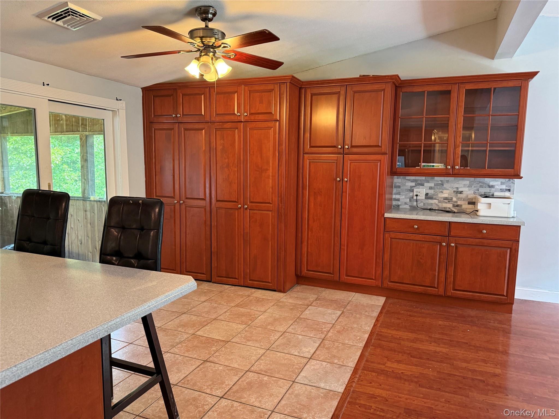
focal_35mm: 24
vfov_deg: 56.8
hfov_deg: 71.6
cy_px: 210
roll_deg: -1.3
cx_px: 280
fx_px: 388
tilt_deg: -5.7
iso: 320
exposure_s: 1/60
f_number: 1.78
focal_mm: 6.76
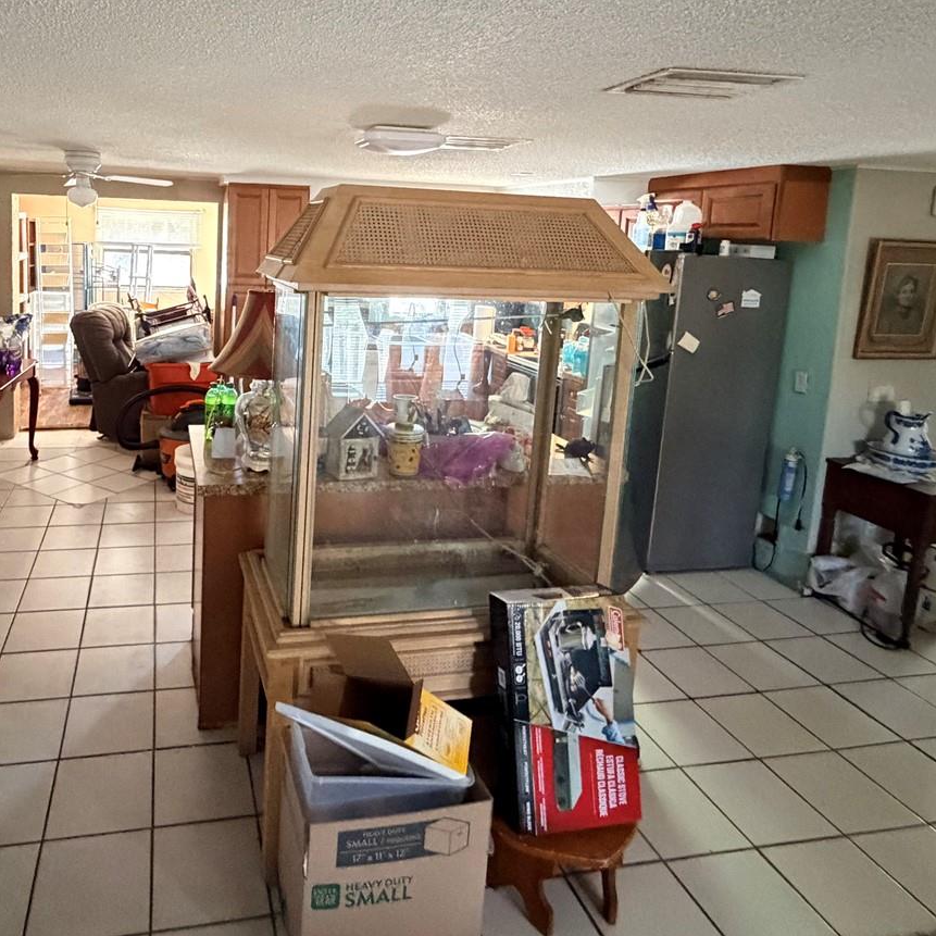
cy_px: 320
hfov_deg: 65.0
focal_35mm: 23
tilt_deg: -7.1
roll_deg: -1.2
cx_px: 294
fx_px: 704
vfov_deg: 65.6
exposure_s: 1/60
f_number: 2.2
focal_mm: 2.22
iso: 1000
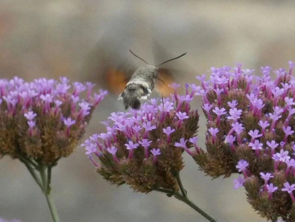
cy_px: 111
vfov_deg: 2.9
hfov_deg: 3.8
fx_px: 4389
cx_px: 148
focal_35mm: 515
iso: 500
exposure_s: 1/250
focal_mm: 92.3
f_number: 5.6
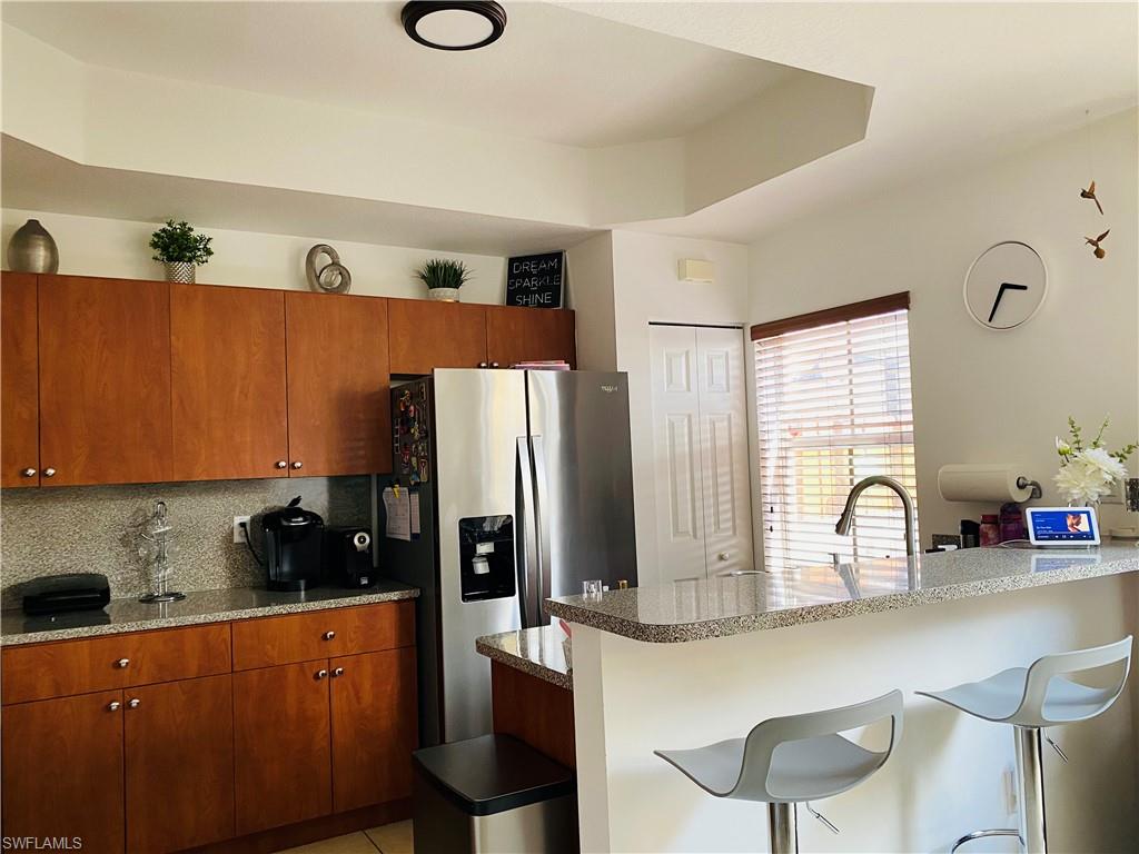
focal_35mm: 26
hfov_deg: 67.3
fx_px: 856
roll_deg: +1.2
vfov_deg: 53.1
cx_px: 570
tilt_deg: +1.9
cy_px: 427
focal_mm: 4.25
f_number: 1.8
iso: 125
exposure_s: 1/64
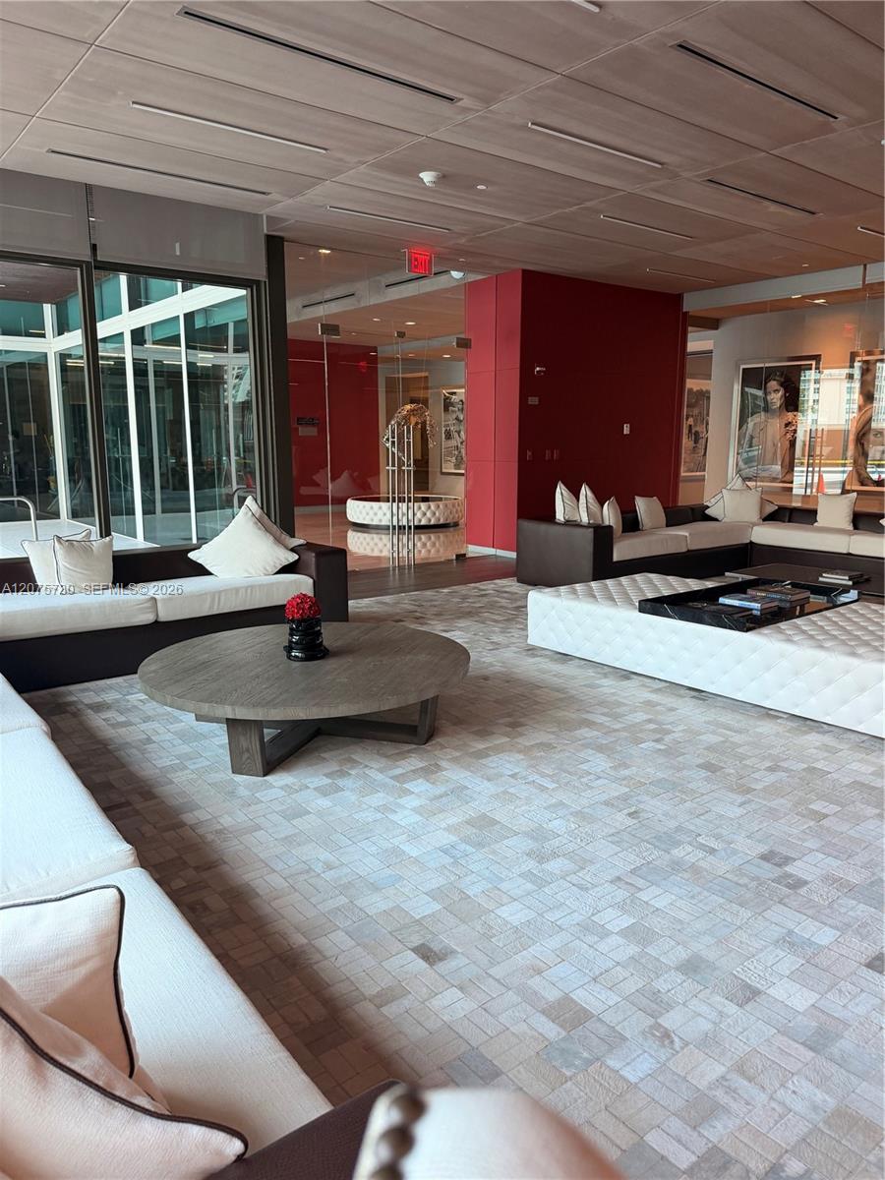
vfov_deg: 71.6
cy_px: 590
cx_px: 442
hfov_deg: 56.8
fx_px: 818
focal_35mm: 24
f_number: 1.78
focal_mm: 6.76
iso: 160
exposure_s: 1/120
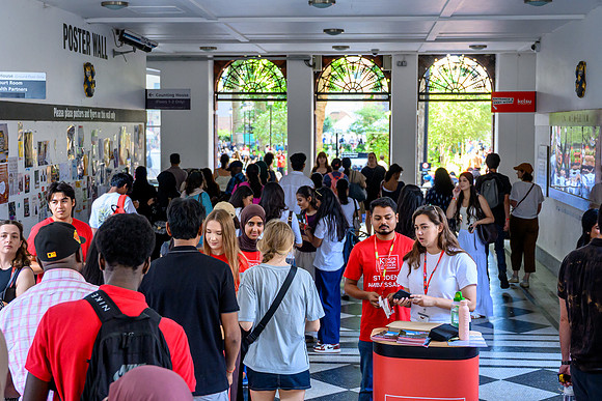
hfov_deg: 34.2
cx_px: 301
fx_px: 978
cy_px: 200
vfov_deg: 23.2
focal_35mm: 58
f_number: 4
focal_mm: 38
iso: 1400
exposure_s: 1/160
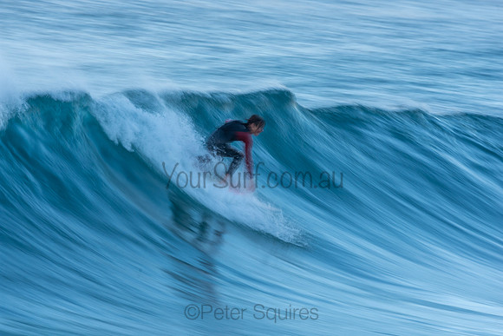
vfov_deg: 1.8
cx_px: 252
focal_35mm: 750
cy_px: 168
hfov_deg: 2.7
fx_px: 10481
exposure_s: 1/20
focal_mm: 500
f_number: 16
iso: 100
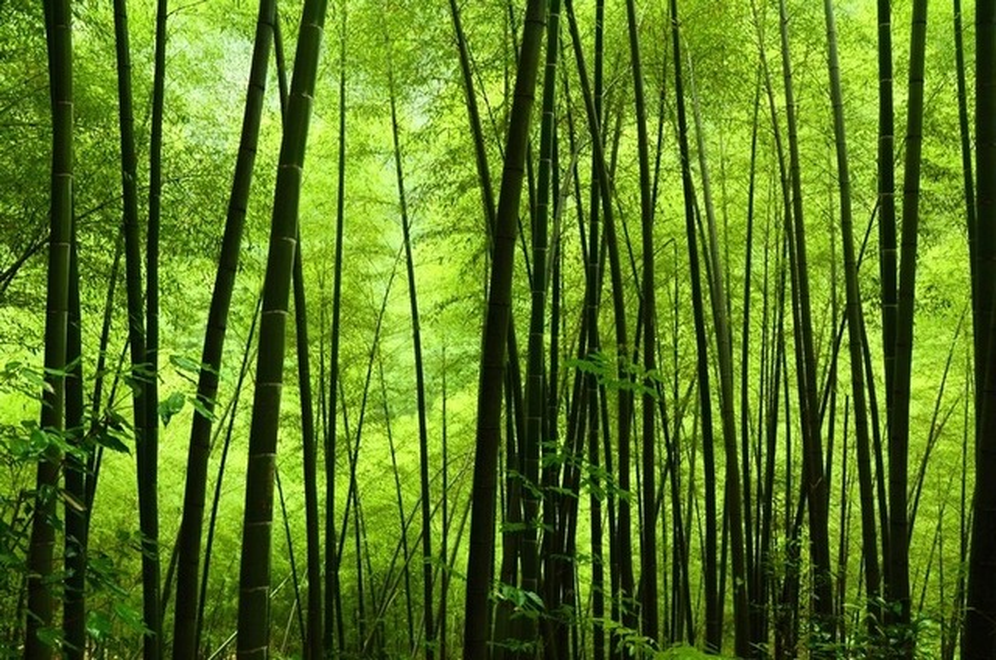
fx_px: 994
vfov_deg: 36.7
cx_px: 498
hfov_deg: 53.2
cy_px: 330
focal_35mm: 36
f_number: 13
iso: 400
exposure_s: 1/15
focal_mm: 24
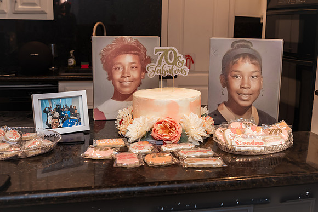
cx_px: 159
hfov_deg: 45.4
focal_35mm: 43
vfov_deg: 31.2
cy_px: 106
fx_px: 380
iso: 1000
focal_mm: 43
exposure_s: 1/200
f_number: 5
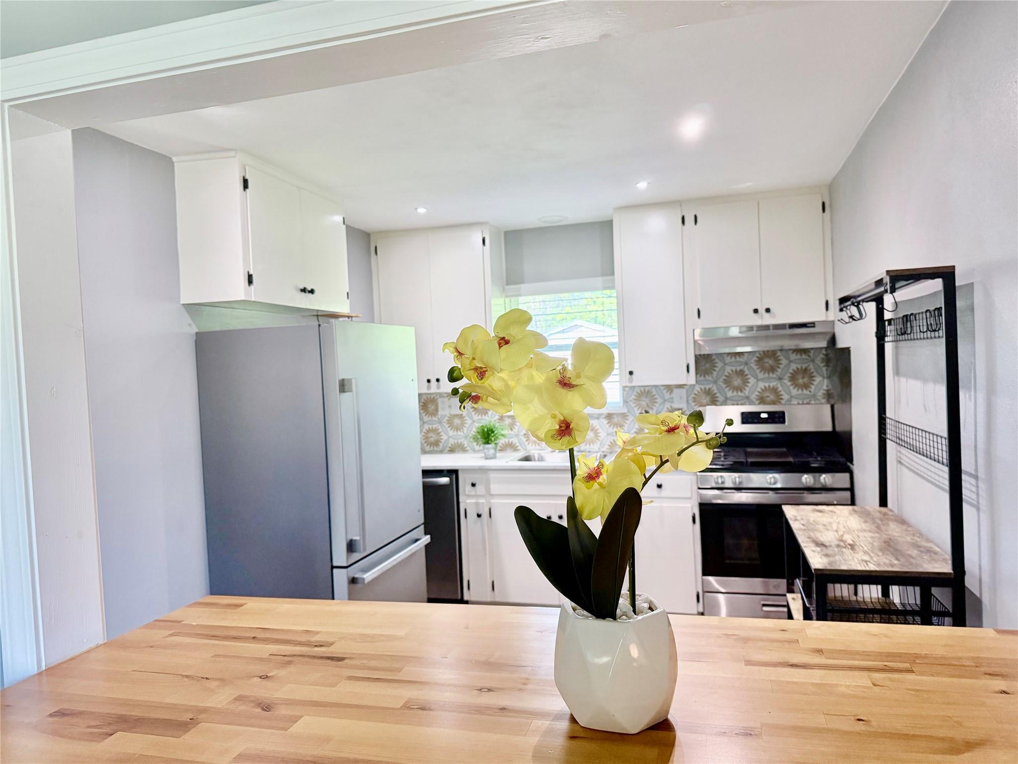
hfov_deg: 71.6
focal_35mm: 24
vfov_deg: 56.8
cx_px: 509
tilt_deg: -1.3
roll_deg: +1.8
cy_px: 382
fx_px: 706
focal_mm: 6.76
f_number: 1.78
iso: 400
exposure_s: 1/142
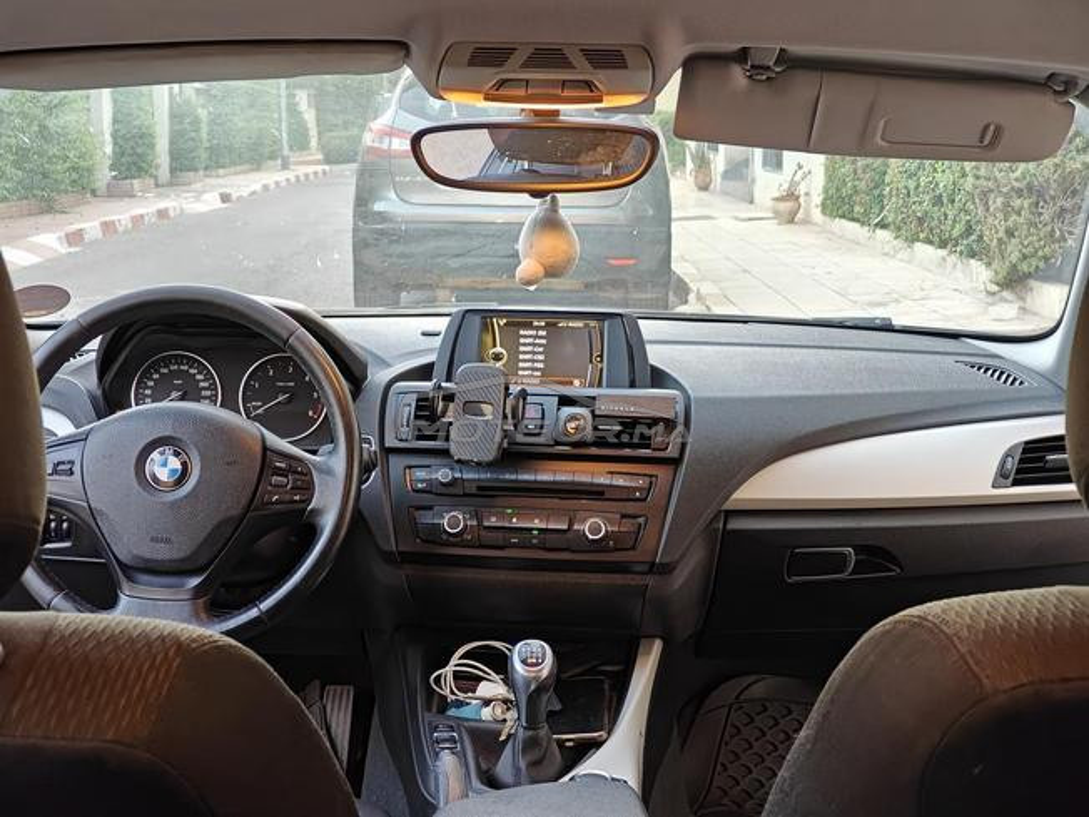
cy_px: 408
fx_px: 1479
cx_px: 544
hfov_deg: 40.4
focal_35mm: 47
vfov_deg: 30.9
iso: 320
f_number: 2
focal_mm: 7.08
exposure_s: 1/33
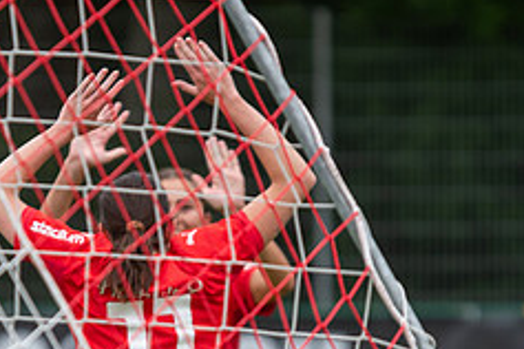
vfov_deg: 1.9
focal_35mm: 735
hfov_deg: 2.8
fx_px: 10697
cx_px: 256
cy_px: 330
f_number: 3.2
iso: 320
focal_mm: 200
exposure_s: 1/1250
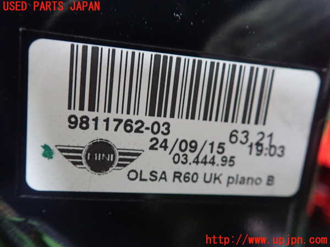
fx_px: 286
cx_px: 165
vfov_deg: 46.8
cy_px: 124
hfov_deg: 60.0
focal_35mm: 30
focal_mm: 5.5
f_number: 2.3
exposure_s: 1/40
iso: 800
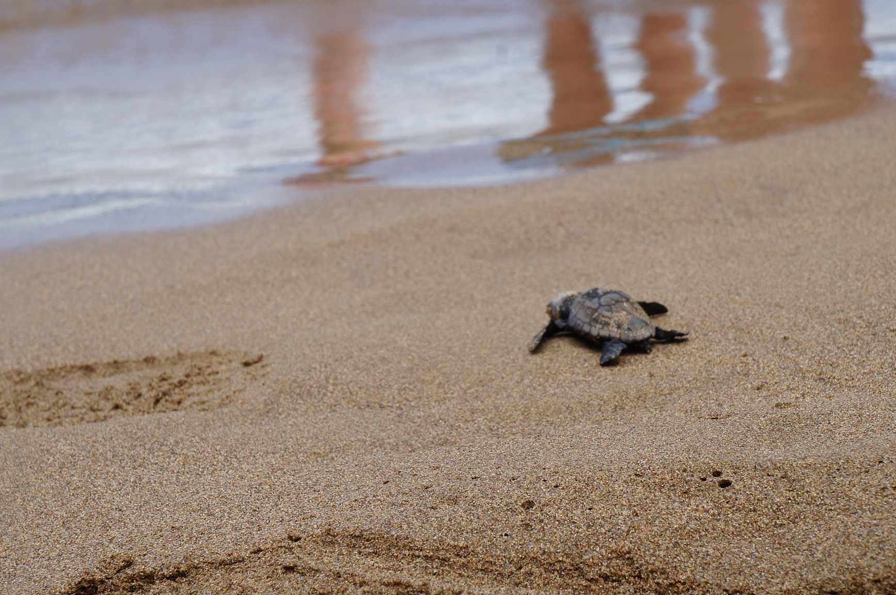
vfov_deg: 14.8
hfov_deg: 22.2
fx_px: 2288
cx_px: 471
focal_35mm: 92
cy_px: 324
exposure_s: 1/200
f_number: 13
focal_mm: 52
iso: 200
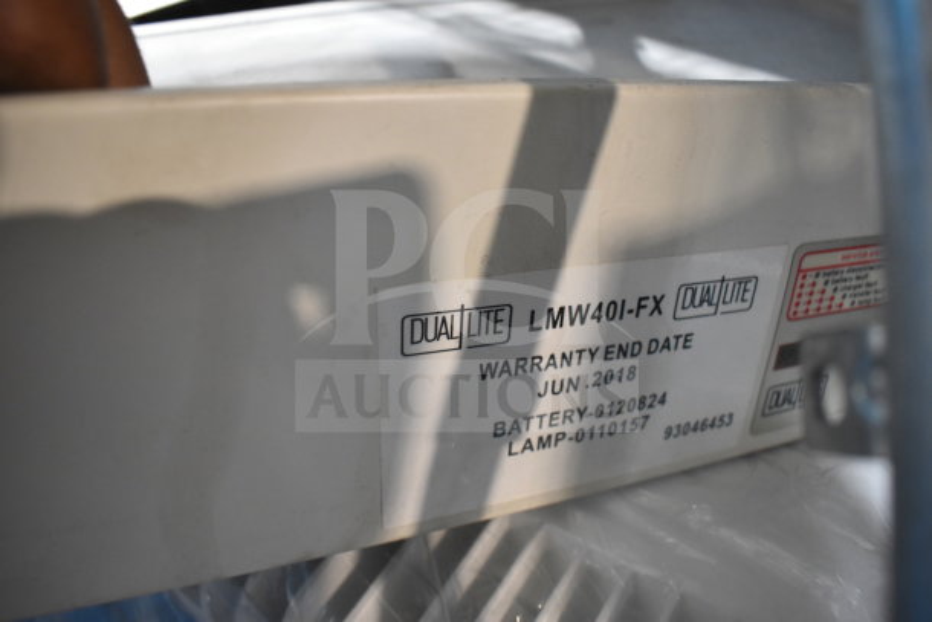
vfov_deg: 48.0
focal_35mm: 27
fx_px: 699
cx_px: 466
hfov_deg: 67.4
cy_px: 311
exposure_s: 1/30
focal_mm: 18
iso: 1100
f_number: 3.5
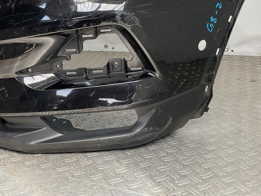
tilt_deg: -13.9
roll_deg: +4.4
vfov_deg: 31.1
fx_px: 347
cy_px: 55
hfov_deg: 39.7
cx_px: 54
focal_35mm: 46
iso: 16
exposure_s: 1/186
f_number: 1.8
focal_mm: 3
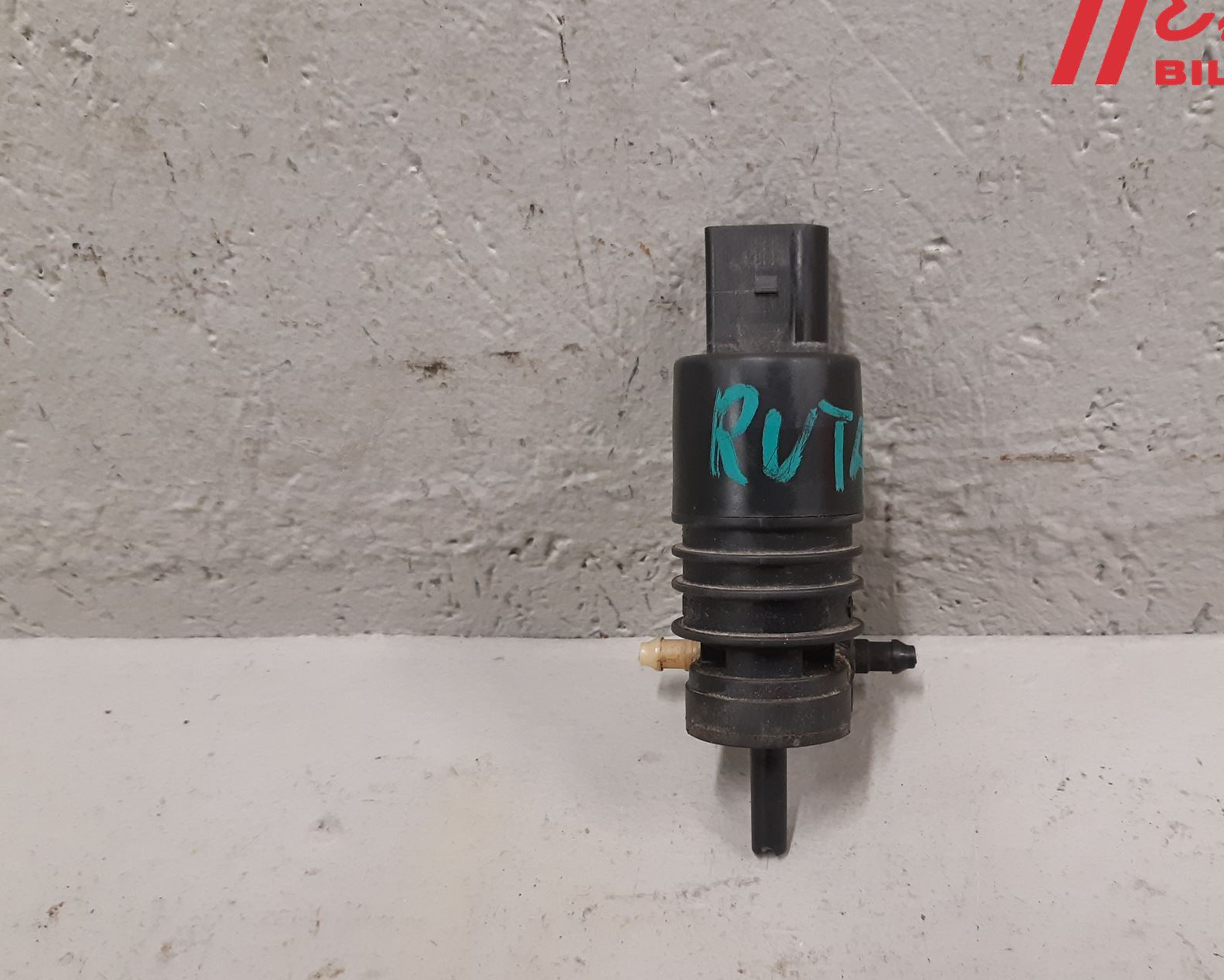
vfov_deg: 44.5
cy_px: 551
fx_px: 1195
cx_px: 732
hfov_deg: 53.8
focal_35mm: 33
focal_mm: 3.93
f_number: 1.7
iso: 200
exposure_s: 1/50
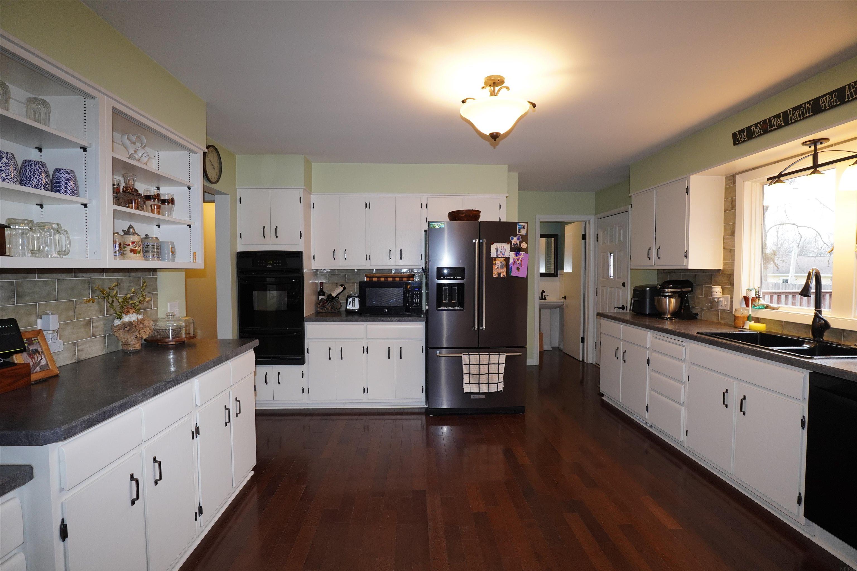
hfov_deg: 95.0
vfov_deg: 72.1
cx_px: 428
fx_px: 393
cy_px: 286
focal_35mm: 16
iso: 800
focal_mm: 11
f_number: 4.5
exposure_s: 1/60
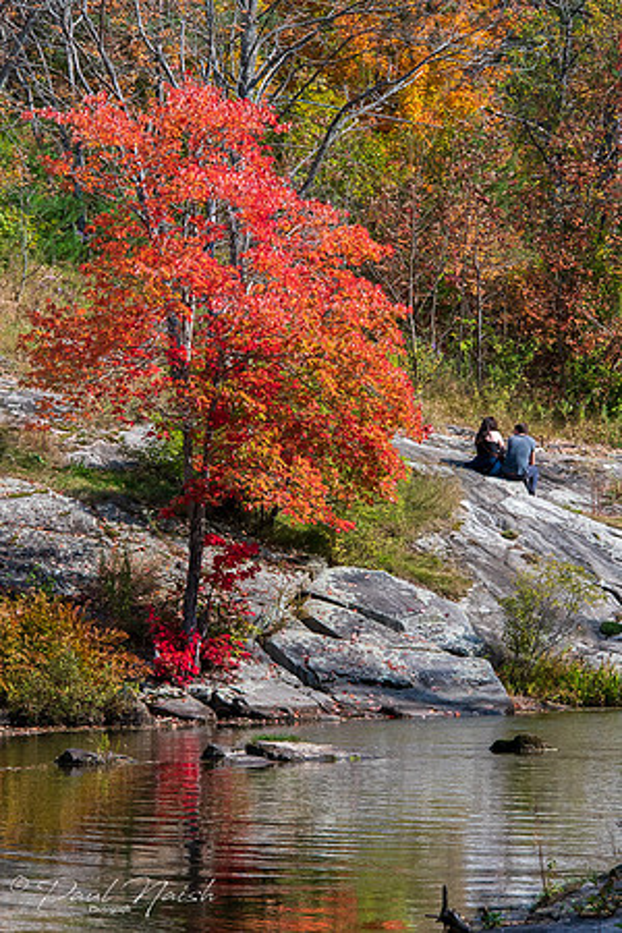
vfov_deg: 12.8
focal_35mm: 160
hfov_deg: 8.6
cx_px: 311
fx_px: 4146
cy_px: 466
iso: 1800
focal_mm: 160
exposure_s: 1/200
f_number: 18
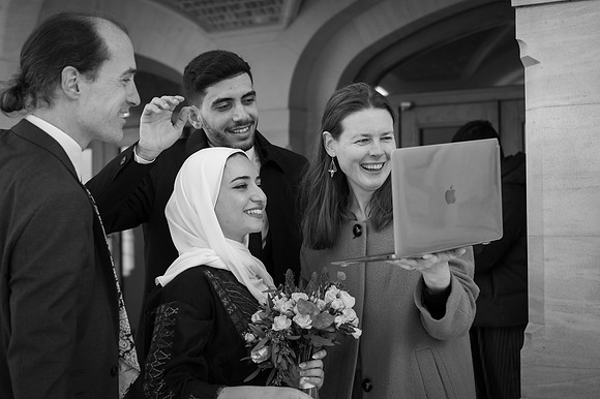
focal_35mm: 60
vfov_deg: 22.6
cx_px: 300
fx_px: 999
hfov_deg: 33.4
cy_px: 200
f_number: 2.8
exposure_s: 1/2500
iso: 200
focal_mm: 40
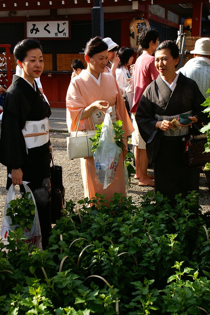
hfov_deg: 31.8
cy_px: 158
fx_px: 368
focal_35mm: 42
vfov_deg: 46.4
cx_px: 105
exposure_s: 1/200
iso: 200
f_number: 7.1
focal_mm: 28
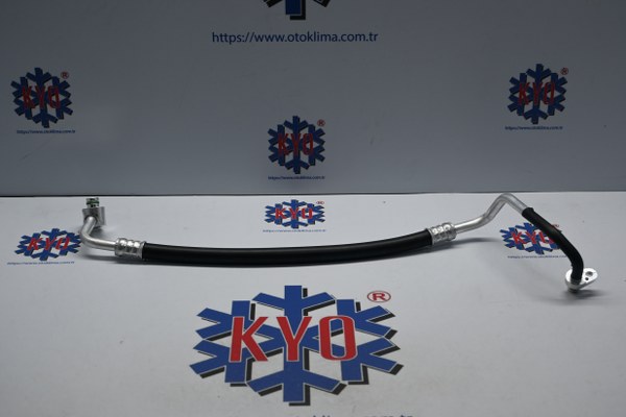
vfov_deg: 22.6
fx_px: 1043
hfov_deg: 33.4
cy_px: 208
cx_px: 313
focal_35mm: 60
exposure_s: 1/60
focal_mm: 40
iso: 220
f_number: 5.6
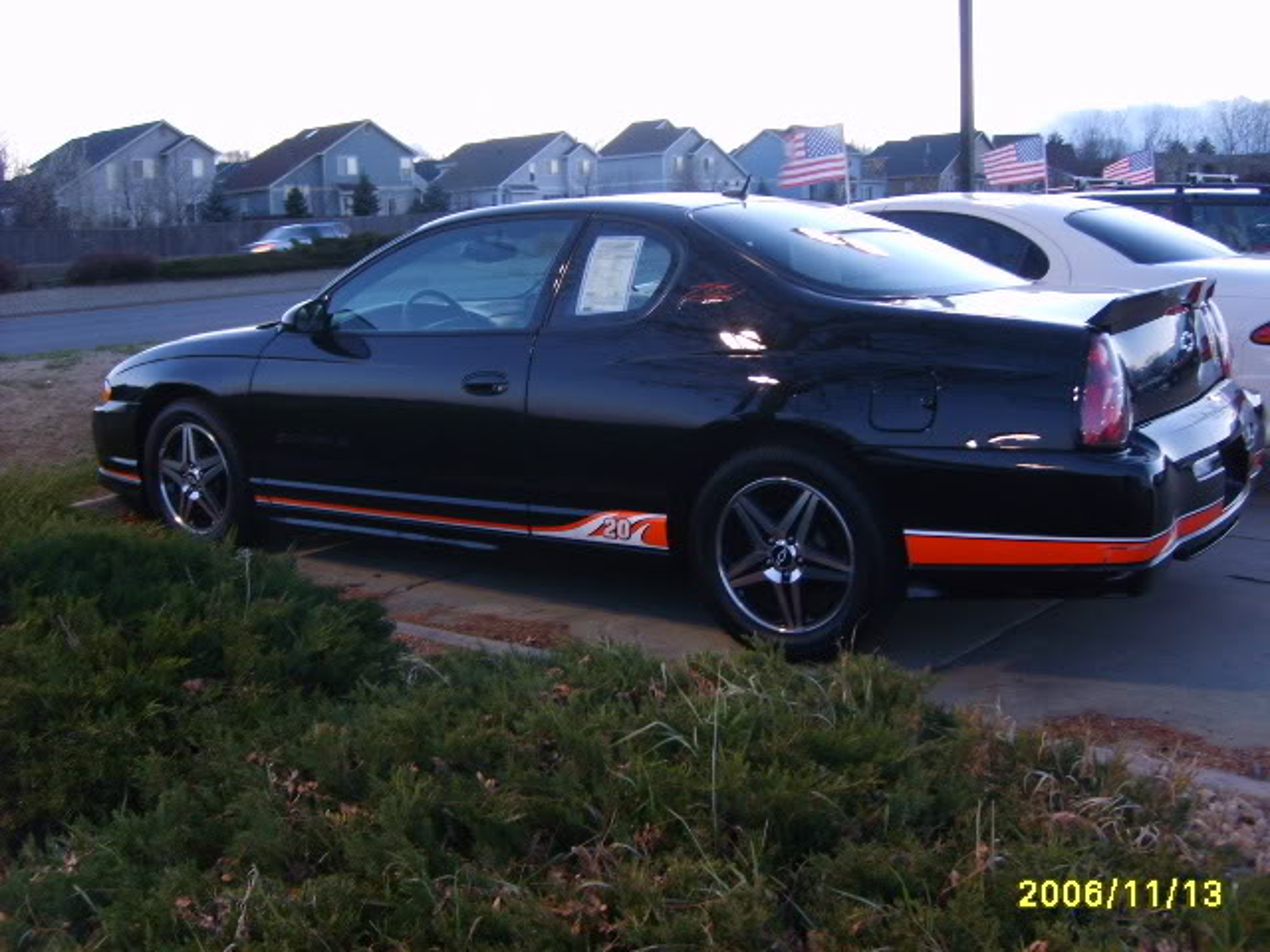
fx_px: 1284
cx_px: 635
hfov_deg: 52.6
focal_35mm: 35
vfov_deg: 40.7
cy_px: 476
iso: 123
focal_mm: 5.8
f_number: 2.8
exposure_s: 1/30
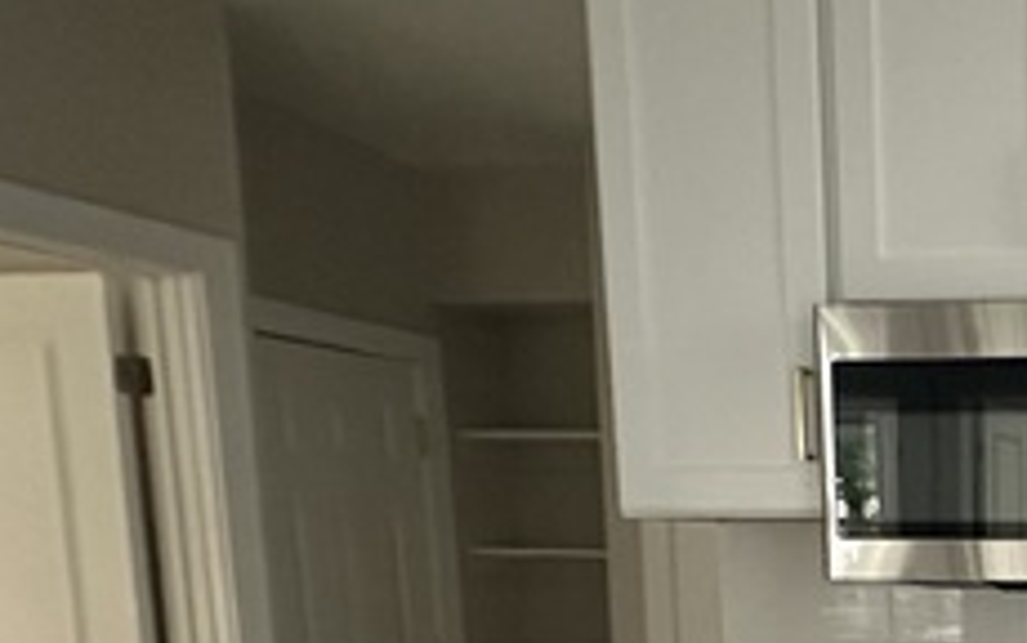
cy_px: 714
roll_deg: -1.4
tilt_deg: -7.5
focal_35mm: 43
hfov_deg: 36.0
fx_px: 1204
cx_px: 1230
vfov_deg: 27.3
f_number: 2.2
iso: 1250
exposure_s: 1/60
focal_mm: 2.22
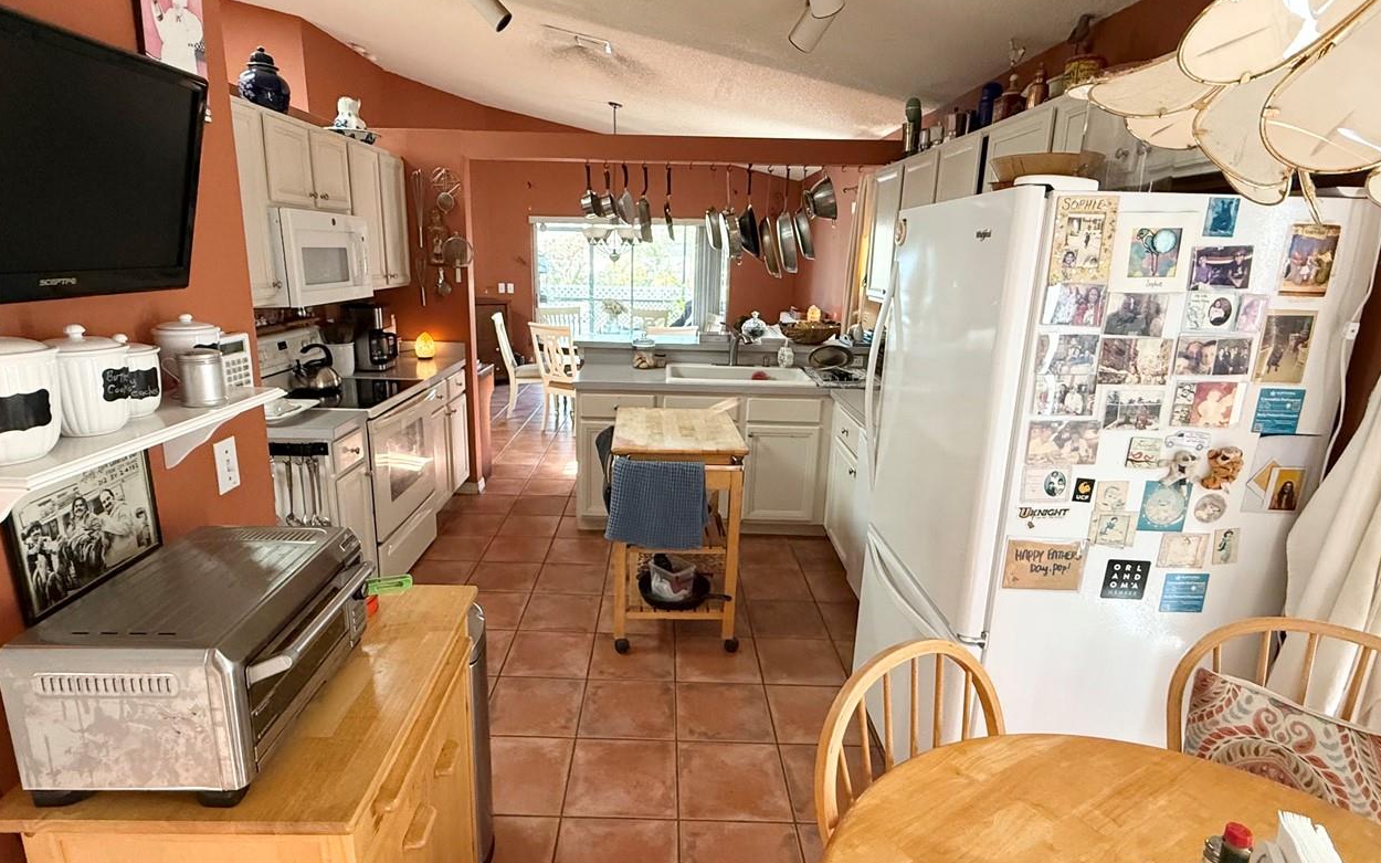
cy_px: 420
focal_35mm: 19
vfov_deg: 62.2
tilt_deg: -12.7
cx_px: 664
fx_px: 715
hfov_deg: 88.0
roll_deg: -1.1
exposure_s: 1/120
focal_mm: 2.22
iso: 500
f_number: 2.2
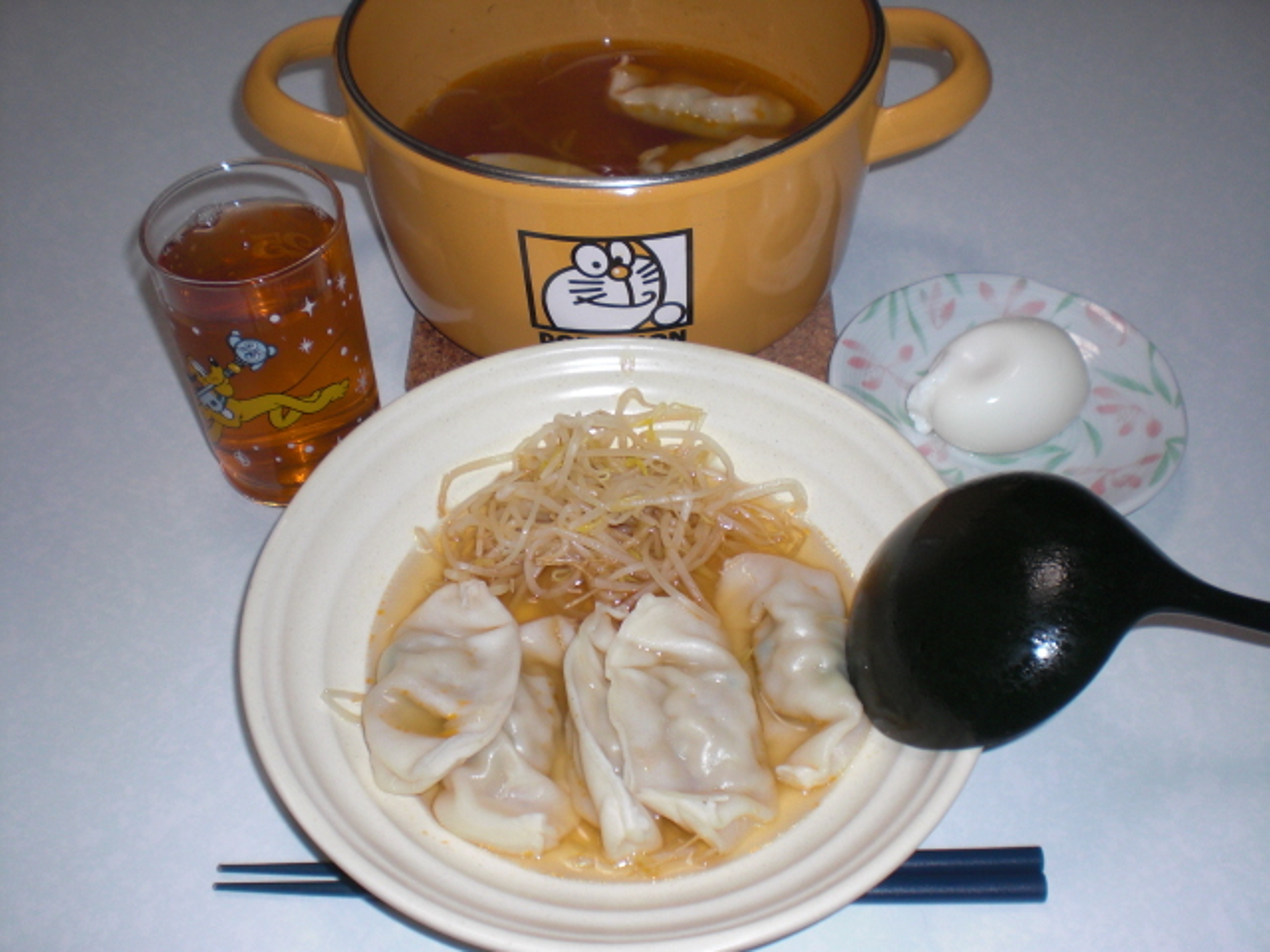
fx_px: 1394
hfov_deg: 49.0
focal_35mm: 38
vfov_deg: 37.7
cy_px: 476
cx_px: 635
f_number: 3.1
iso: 100
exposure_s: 1/60
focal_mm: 6.3
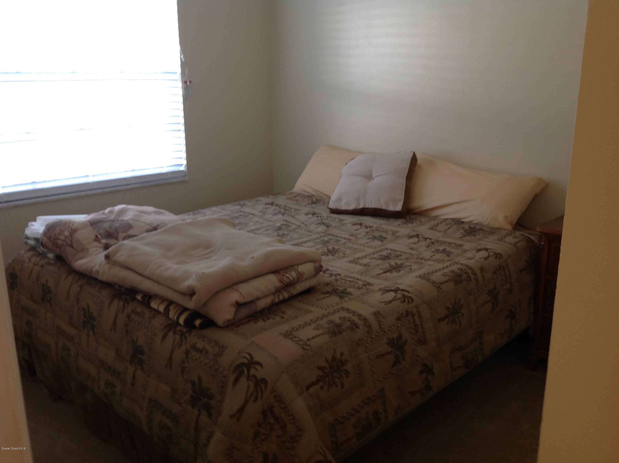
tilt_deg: -15.0
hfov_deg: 52.7
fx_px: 625
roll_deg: -1.0
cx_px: 310
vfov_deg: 40.6
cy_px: 232
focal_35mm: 35
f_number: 2.4
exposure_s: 1/15
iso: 50
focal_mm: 4.28
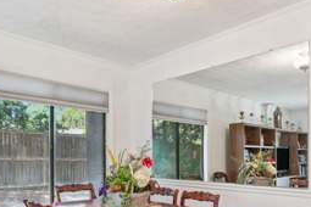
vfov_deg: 39.8
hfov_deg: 58.6
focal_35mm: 32
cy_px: 158
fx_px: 276
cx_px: 140
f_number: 8
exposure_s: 1/8
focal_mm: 17
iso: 250
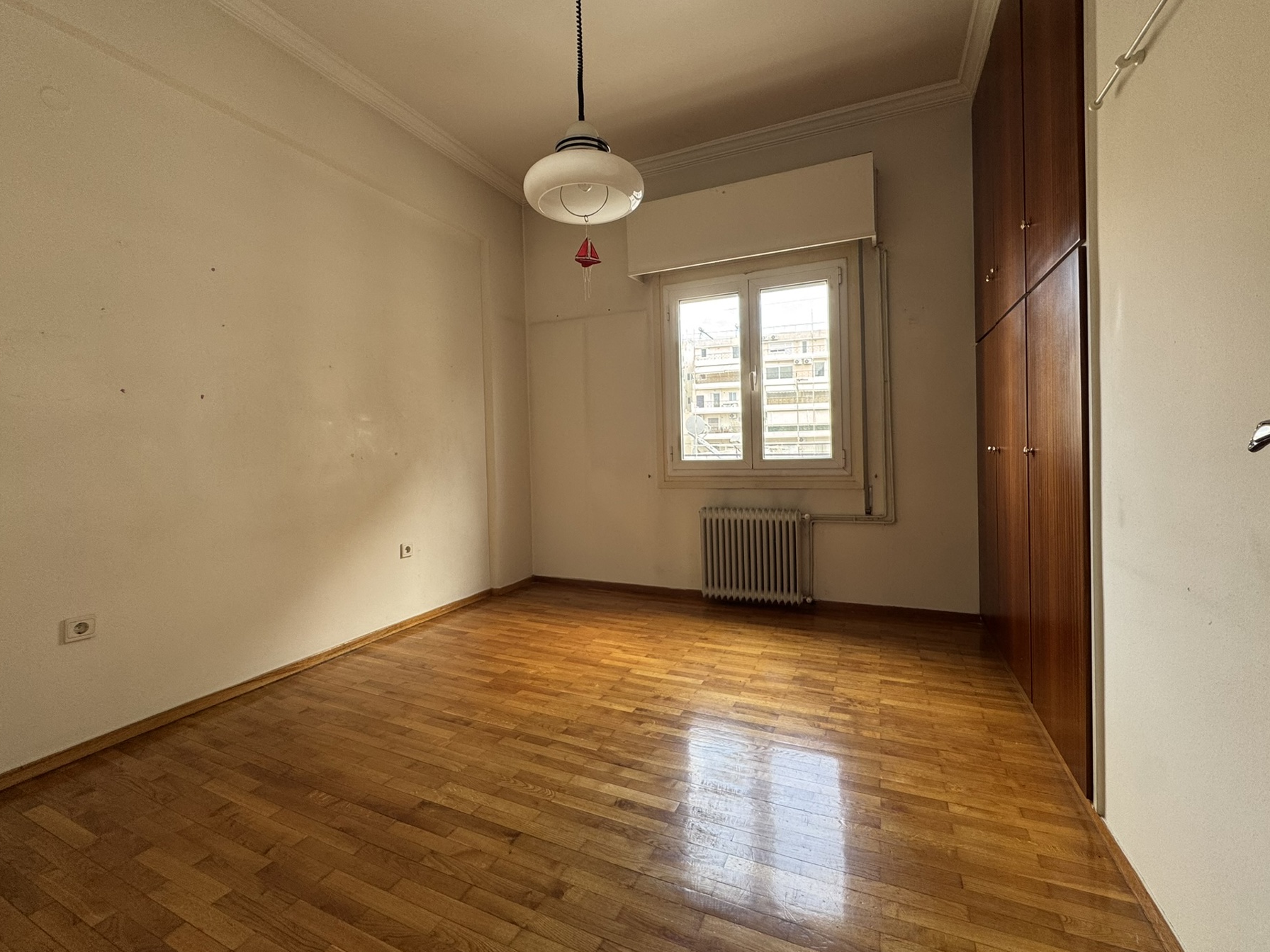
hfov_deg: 98.2
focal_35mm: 15
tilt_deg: -0.1
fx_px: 550
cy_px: 453
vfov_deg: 81.7
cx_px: 648
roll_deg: +1.7
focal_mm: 2.22
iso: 100
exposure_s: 1/99
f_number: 2.2
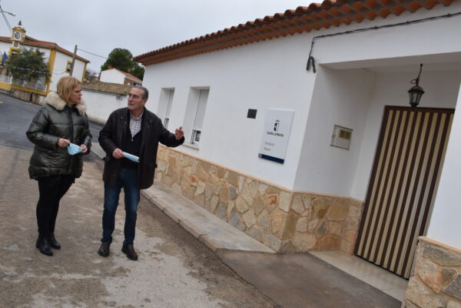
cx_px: 230
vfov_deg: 47.9
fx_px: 346
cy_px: 154
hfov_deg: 67.4
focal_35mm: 27
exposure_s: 1/250
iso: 320
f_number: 8
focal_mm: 18
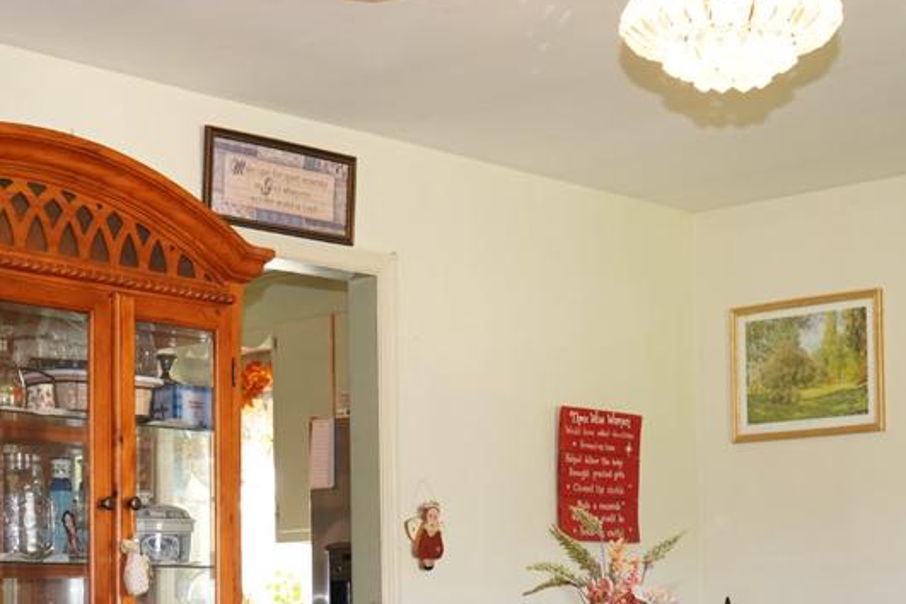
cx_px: 355
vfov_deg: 17.6
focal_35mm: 76
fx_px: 1913
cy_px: 578
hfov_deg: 26.6
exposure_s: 1/60
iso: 1000
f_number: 4
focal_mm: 28
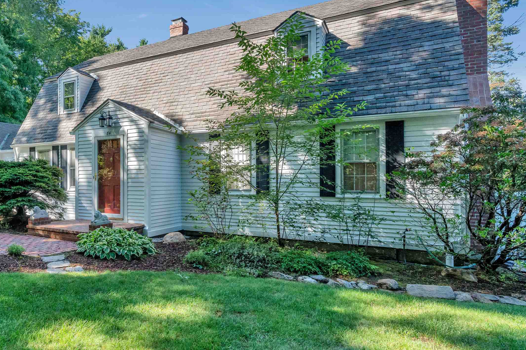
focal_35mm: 23
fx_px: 336
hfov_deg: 73.0
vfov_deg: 54.2
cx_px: 162
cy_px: 122
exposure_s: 1/500
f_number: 8
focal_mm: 16
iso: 800
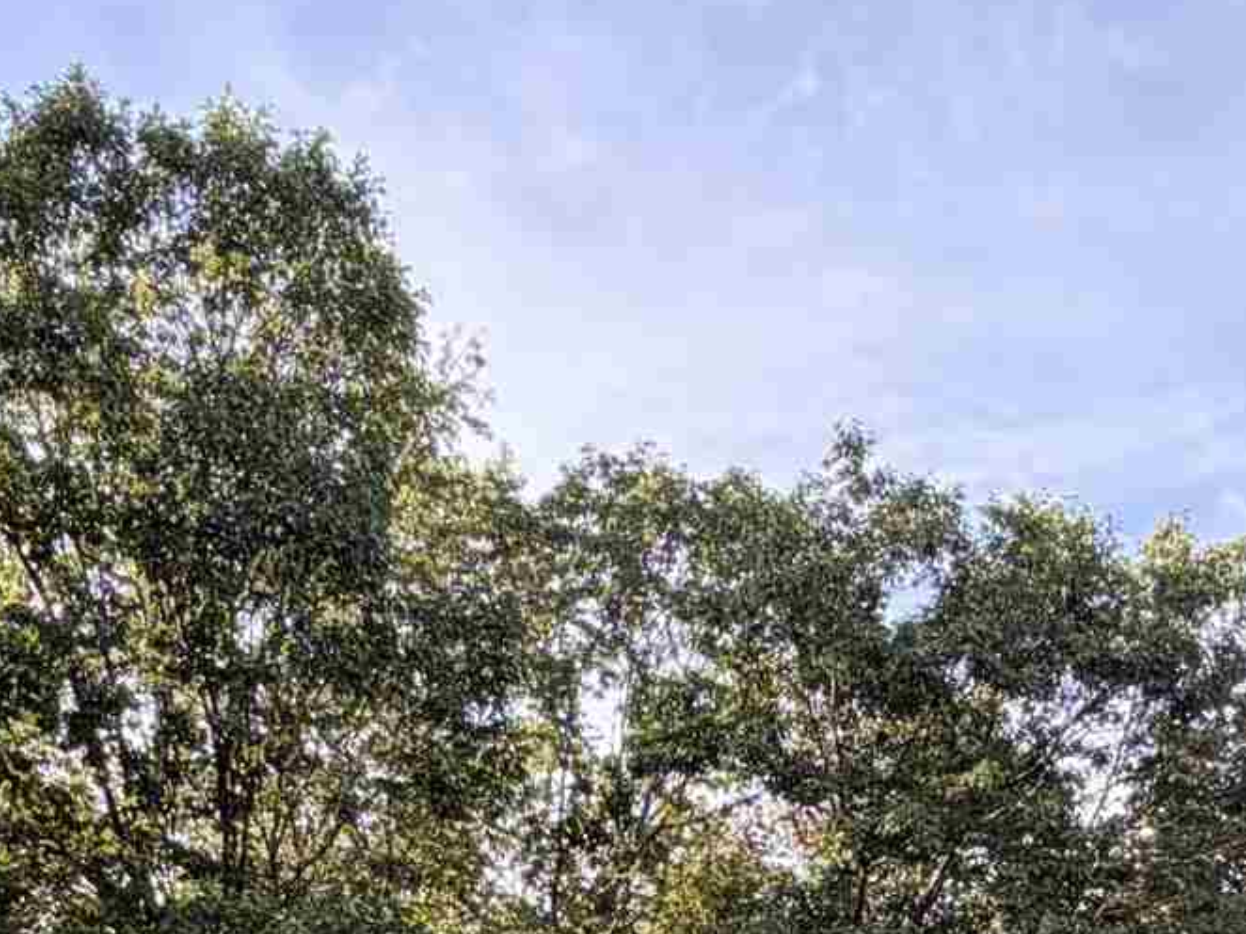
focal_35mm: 65
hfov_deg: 29.8
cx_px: 642
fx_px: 2339
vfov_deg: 19.1
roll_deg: -0.5
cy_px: 1497
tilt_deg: +2.4
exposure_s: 1/121
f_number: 2.2
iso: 64
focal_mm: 2.22
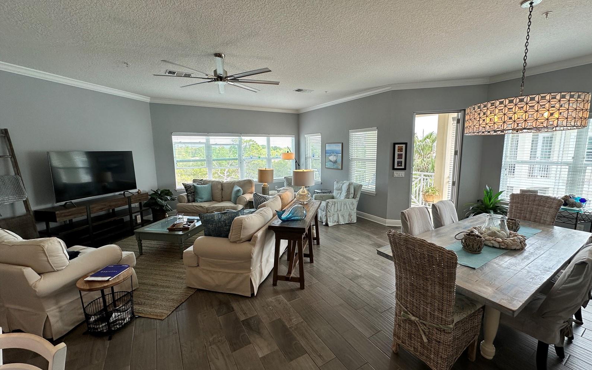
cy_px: 182
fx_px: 242
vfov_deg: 74.8
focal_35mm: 15
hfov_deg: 101.5
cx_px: 298
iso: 50
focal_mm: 2.22
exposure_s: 1/120
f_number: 2.2
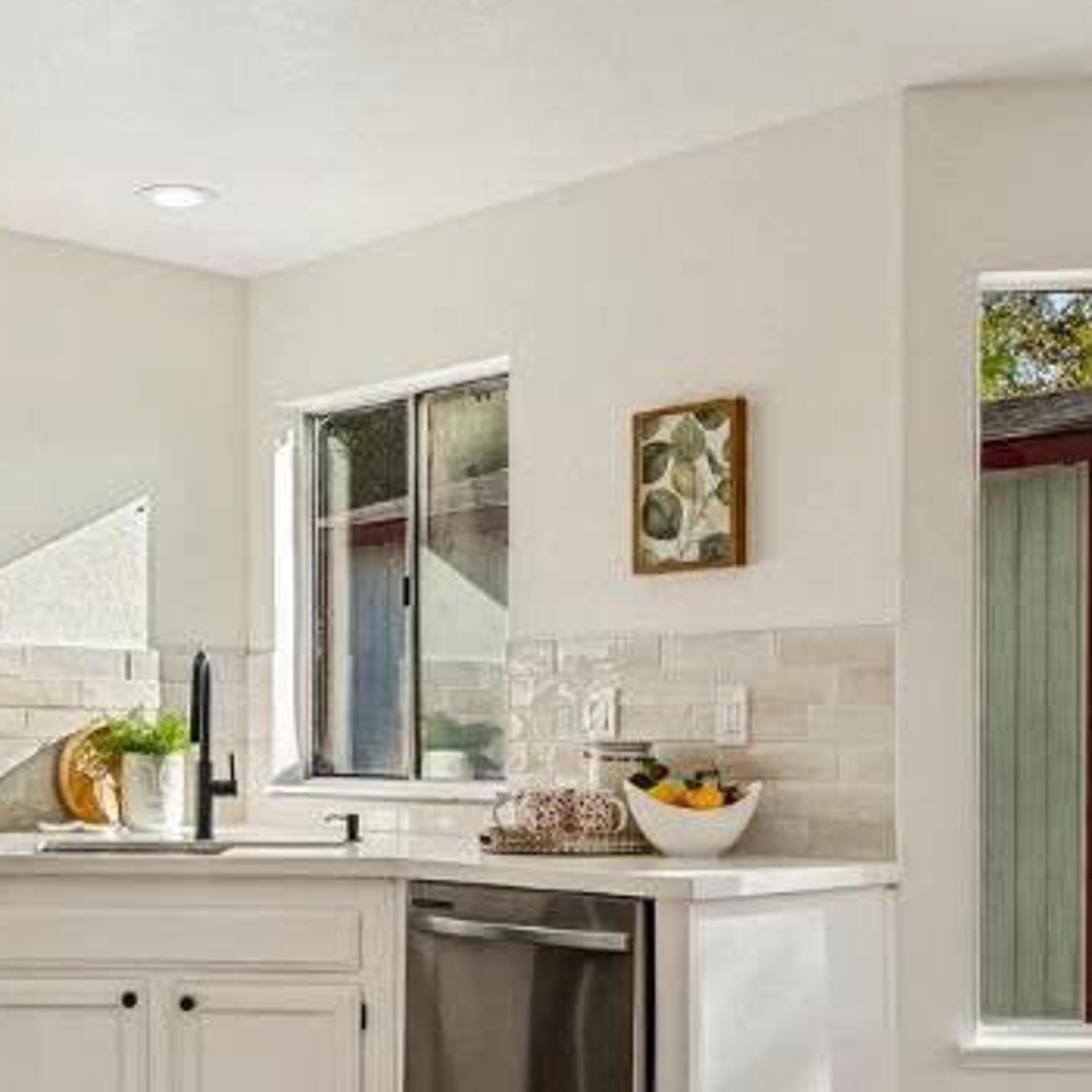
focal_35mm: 51
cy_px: 716
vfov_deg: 33.1
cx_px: 402
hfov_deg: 33.2
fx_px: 1820
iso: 500
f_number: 9
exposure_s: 1/50
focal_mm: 14
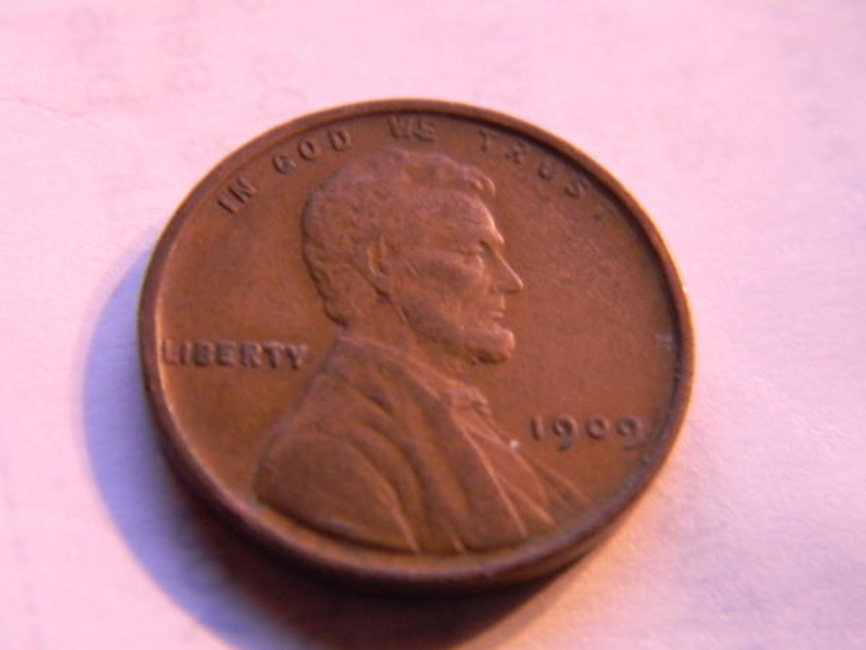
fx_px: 2076
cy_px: 325
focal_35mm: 83
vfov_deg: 17.8
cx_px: 433
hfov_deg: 23.6
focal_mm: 15.1
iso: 400
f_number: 4.5
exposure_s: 1/5.8
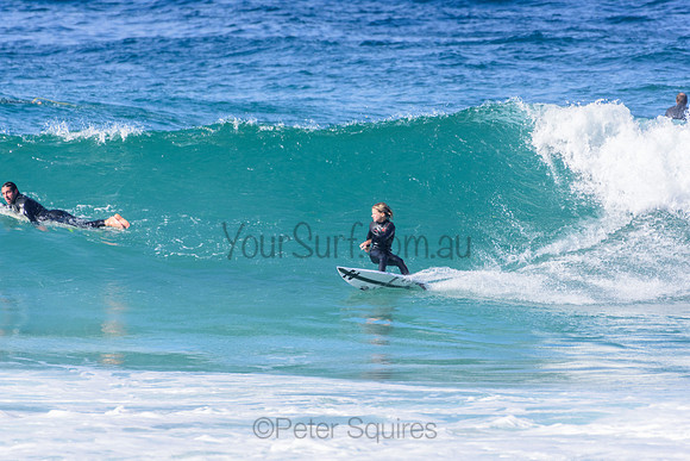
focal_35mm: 750
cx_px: 345
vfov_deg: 1.8
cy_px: 230
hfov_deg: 2.7
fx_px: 14378
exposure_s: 1/2000
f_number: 5.6
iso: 400
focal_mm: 500
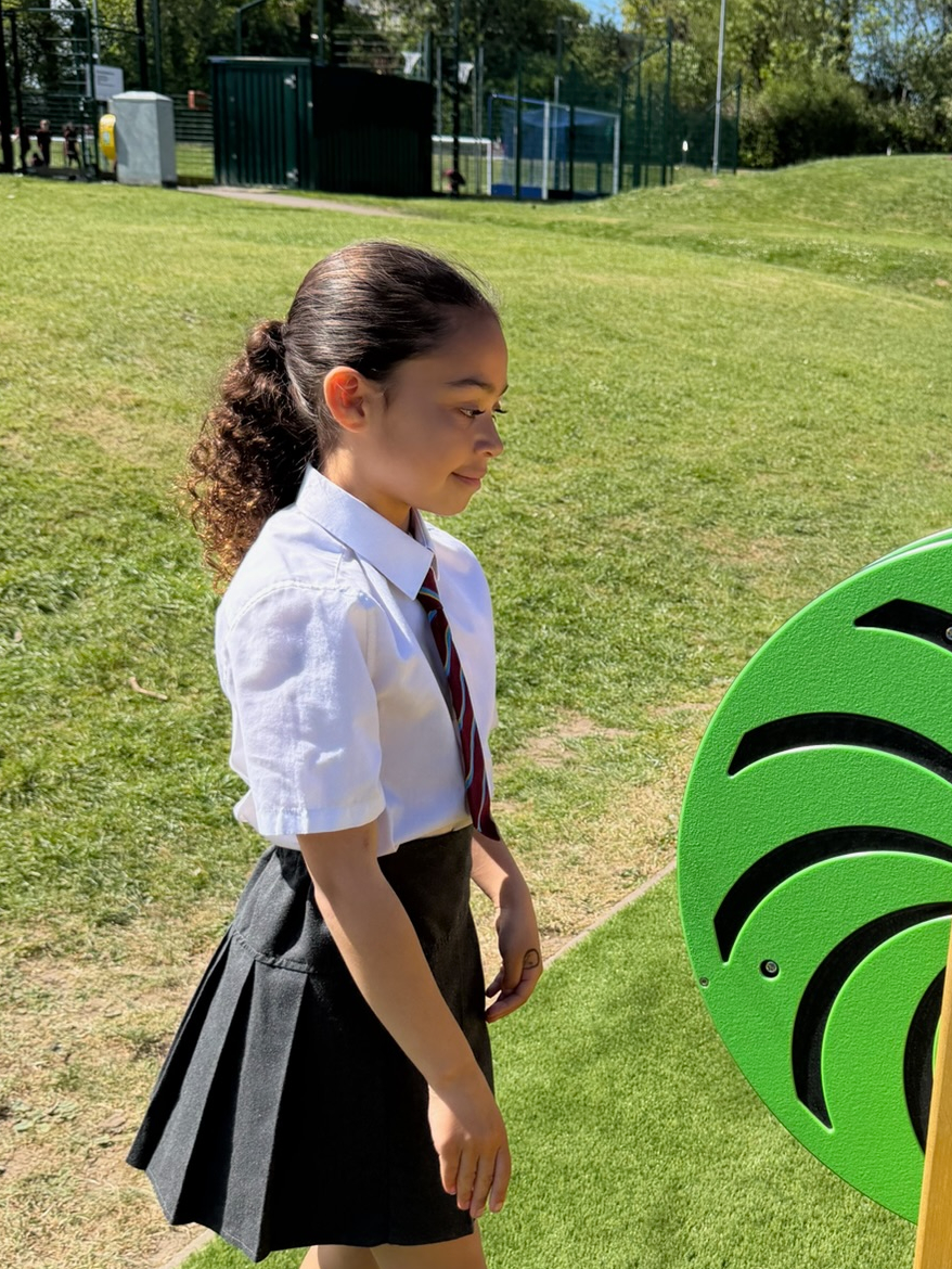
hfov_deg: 33.7
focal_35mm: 42
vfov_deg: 44.5
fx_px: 1540
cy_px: 762
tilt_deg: -17.1
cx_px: 717
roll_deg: -3.6
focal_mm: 6.76
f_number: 1.78
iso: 100
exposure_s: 1/3584
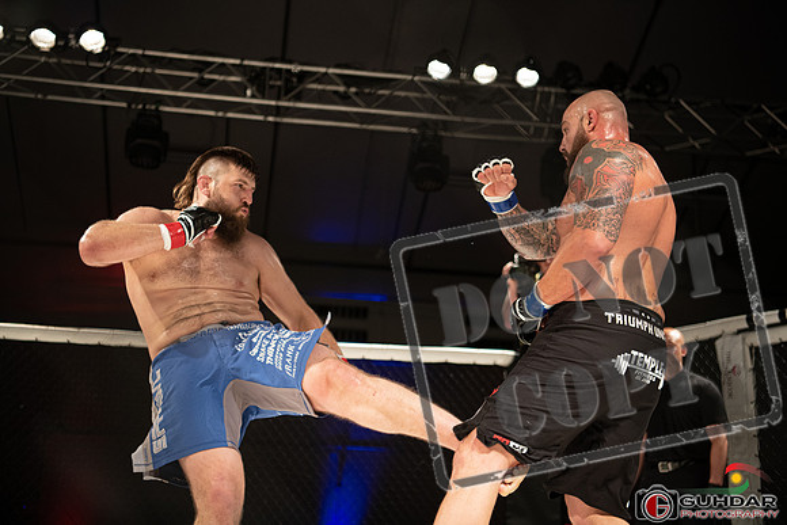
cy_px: 262
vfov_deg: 27.0
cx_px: 394
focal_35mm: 50
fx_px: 1093
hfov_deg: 39.6
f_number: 2.8
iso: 1250
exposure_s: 1/1000
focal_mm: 50
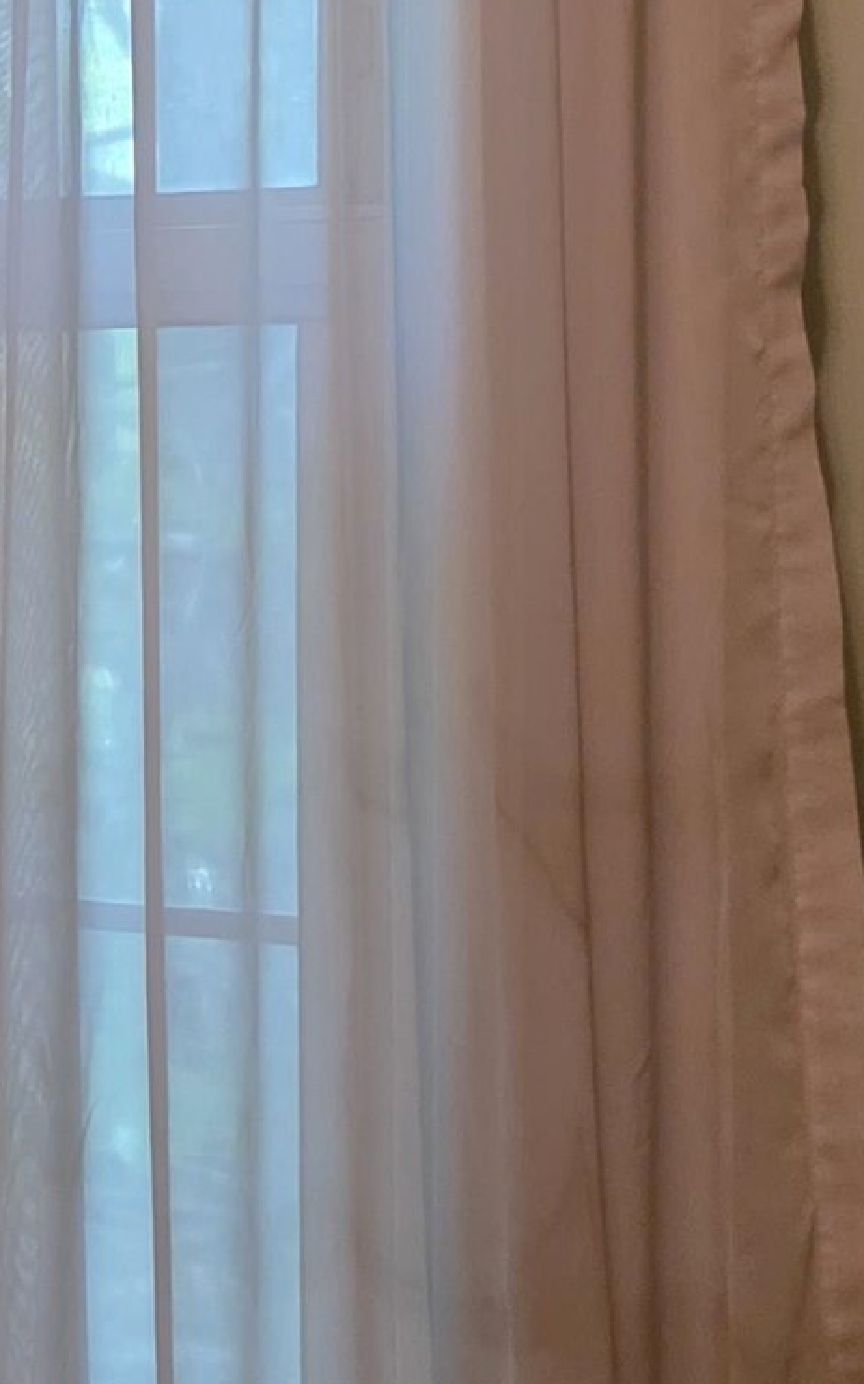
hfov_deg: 10.4
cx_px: -1469
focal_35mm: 101
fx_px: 3810
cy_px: 515
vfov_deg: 20.6
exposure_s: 1/120
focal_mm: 6.3
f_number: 1.7
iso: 800
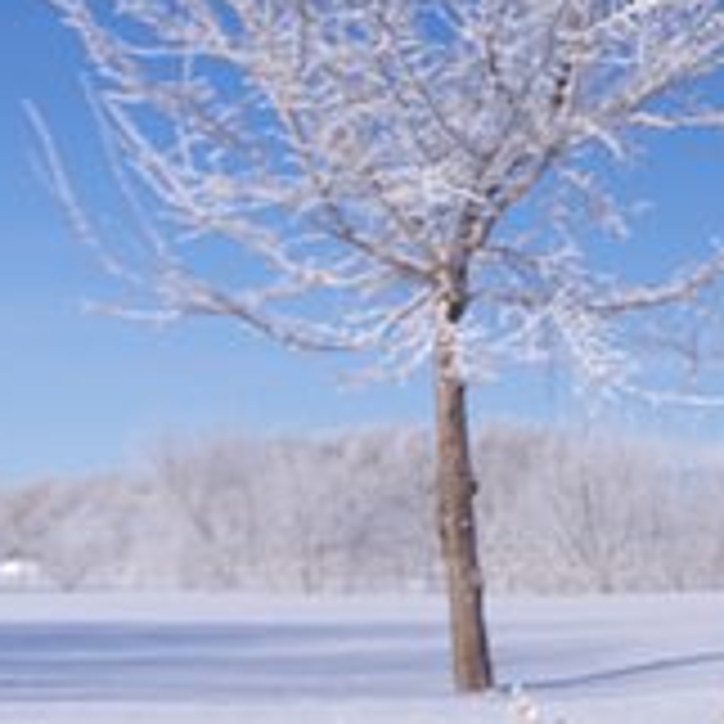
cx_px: 841
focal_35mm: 73
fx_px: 1727
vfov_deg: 23.3
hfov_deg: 22.1
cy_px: 144
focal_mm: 18
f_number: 7.1
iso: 200
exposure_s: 1/320
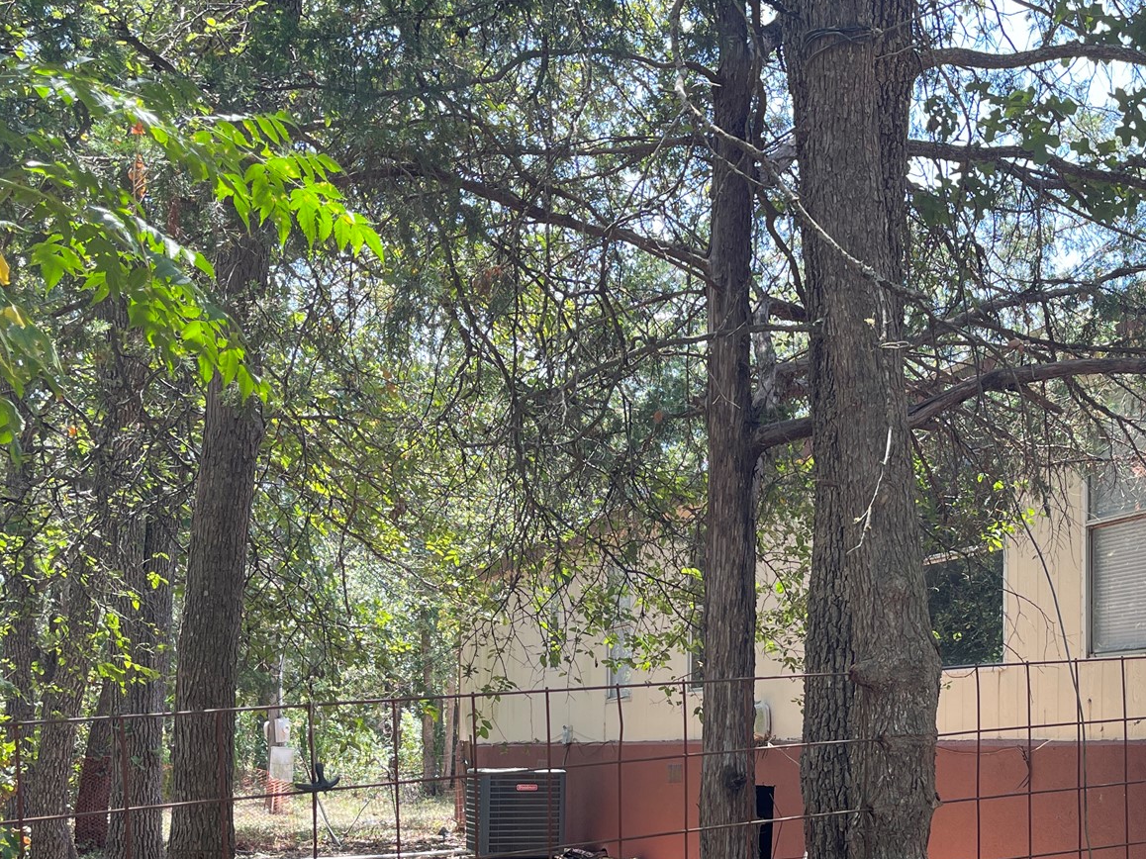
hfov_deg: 40.6
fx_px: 1523
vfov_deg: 30.7
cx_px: 792
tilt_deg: +2.2
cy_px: 693
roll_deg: -0.4
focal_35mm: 46
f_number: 1.6
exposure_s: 1/229
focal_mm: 5.1
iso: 40
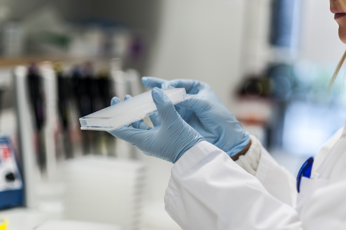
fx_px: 816
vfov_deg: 16.1
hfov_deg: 23.9
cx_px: 173
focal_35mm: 85
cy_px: 115
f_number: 2
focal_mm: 85
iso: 200
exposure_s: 1/200
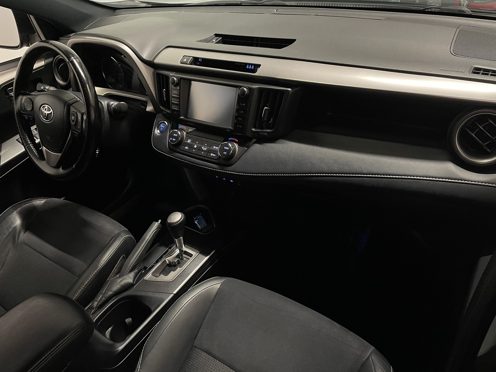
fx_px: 373
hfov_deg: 67.3
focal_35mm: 26
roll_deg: +9.7
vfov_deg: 53.1
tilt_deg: -37.6
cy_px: 186
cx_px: 248
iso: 250
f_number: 1.6
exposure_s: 1/60
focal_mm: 4.2
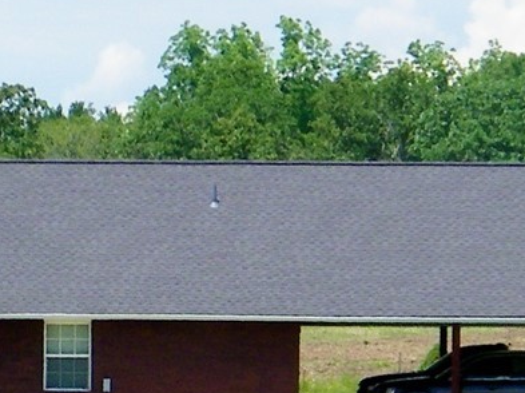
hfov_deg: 4.0
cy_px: 773
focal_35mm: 494
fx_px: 7485
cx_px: -51
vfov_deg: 3.0
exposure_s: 1/160
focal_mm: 17.9
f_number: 9.2
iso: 80
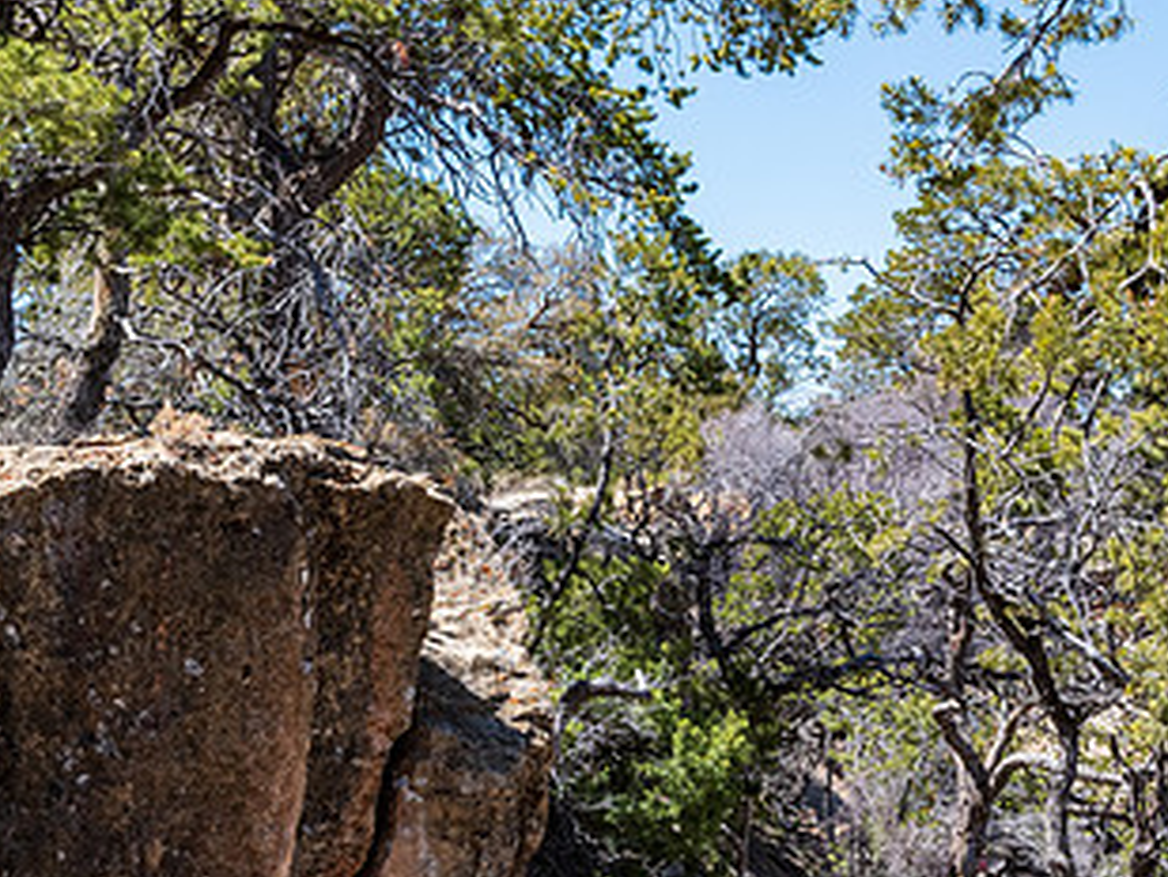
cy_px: 656
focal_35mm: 92
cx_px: 677
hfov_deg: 21.3
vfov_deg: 16.0
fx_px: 3105
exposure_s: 1/250
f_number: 14
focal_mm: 34
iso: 640
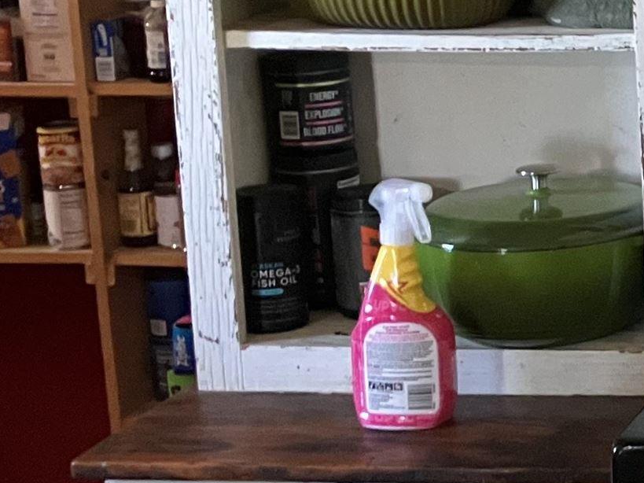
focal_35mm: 105
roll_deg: +1.3
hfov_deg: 16.3
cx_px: 1082
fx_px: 1953
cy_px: 99
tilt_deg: -8.5
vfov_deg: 14.0
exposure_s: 1/54
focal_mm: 3.99
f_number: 1.8
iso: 320
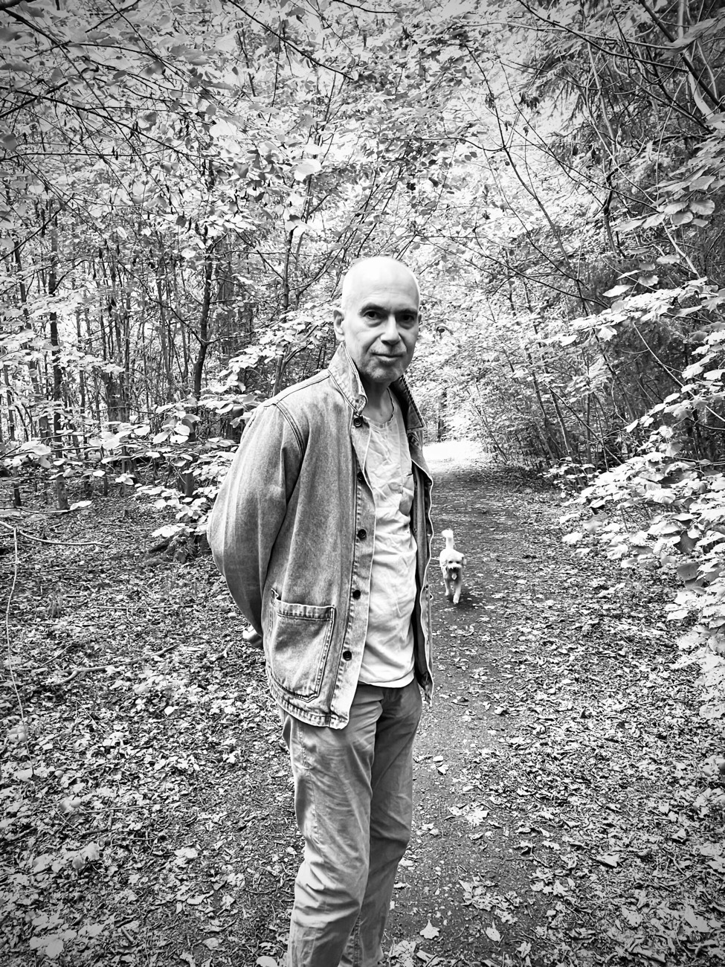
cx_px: 362
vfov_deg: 67.3
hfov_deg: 53.1
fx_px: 726
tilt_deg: -4.1
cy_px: 484
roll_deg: +1.1
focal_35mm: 26
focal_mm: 4.2
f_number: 1.6
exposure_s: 1/60
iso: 160
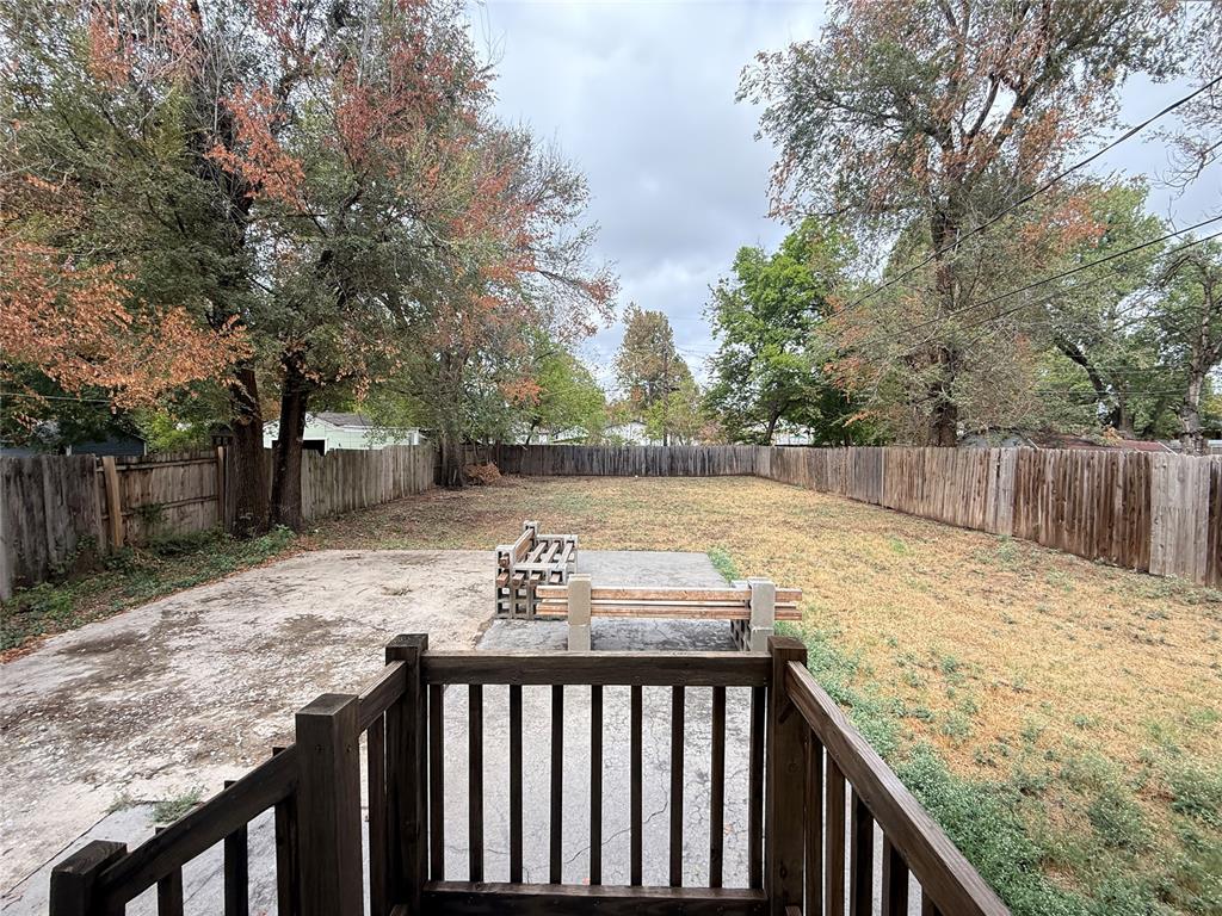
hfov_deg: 102.1
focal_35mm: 14
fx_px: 494
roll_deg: +0.1
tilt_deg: -1.4
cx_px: 611
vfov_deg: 85.7
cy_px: 458
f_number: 2.2
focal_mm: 2.22
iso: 64
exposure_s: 1/390
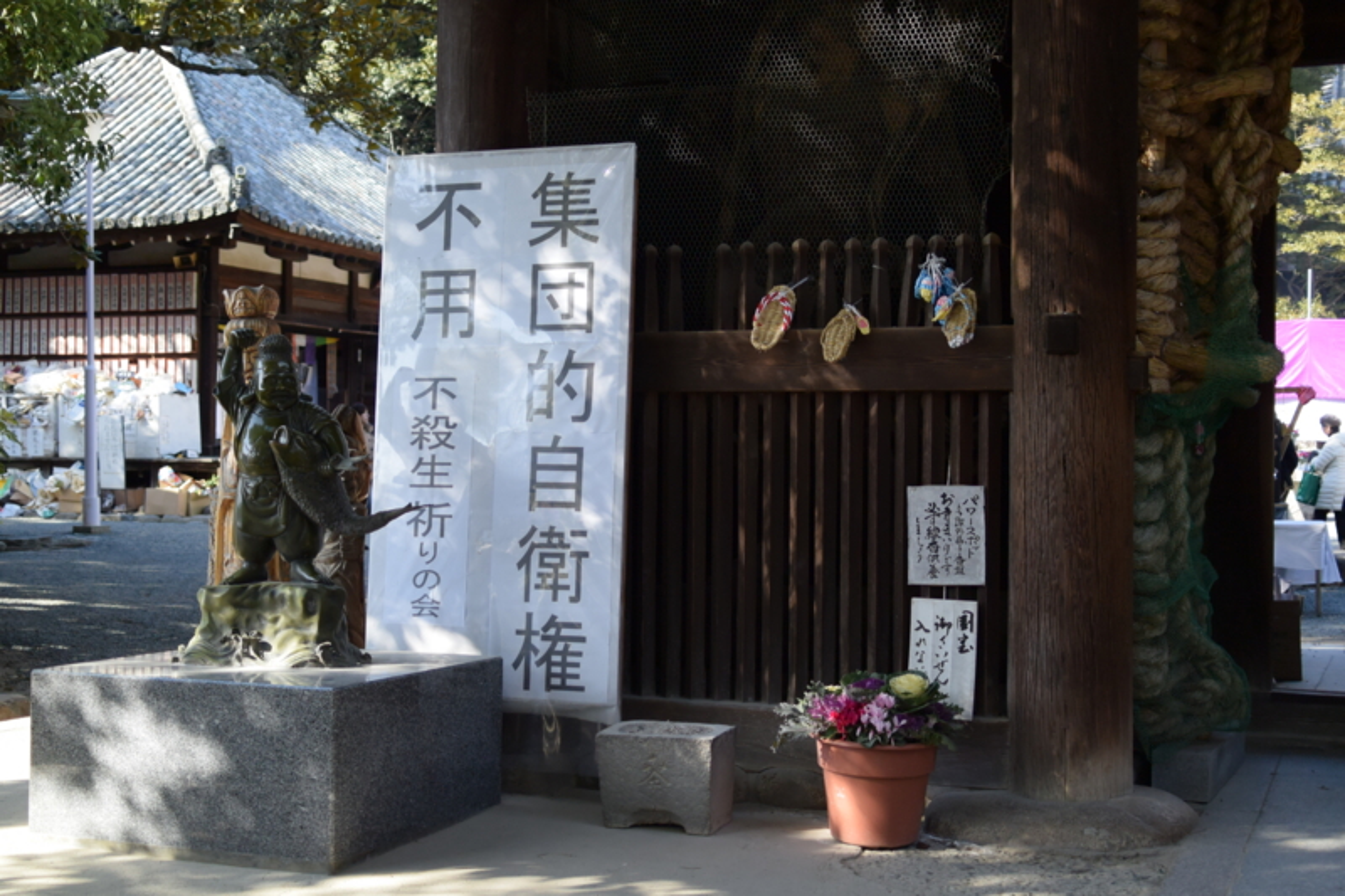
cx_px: 672
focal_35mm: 49
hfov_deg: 40.4
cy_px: 448
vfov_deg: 27.5
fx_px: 1830
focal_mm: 18.5
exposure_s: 1/800
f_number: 2
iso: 200
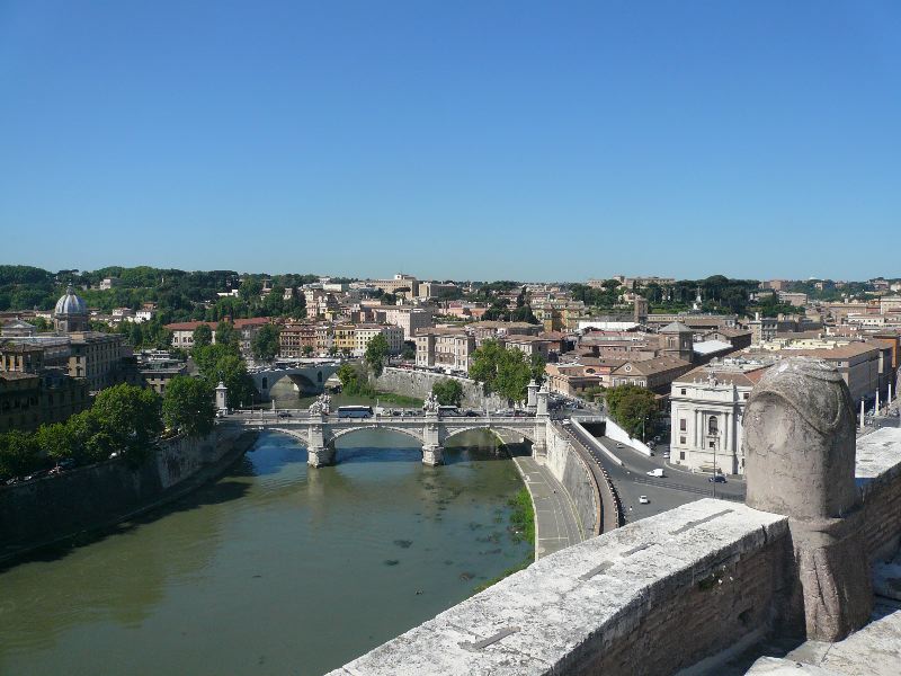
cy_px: 338
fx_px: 729
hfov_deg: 63.4
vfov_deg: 49.7
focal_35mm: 28
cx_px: 450
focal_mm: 4.6
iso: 100
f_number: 8
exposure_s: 1/320
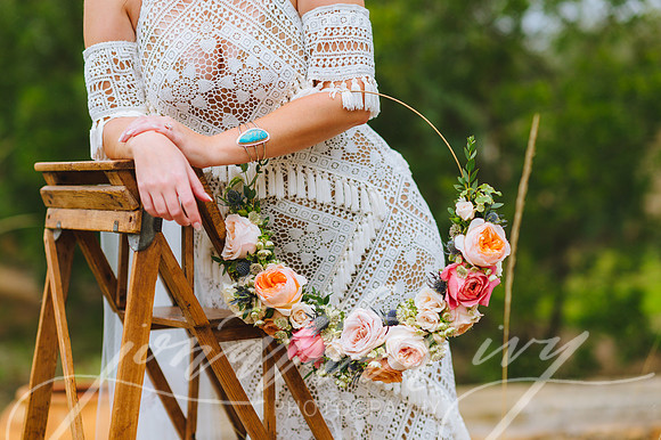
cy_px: 220
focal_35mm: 85
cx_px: 330
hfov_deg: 23.9
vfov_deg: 16.1
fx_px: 1560
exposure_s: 1/1000
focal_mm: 85
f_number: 2
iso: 320
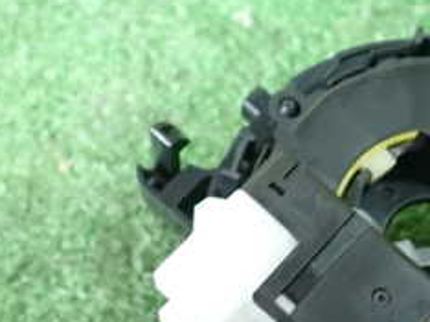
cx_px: 334
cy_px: 316
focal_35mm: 77
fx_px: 956
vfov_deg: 18.6
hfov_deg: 25.0
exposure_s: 1/30
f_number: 2.3
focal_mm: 5.4
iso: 320
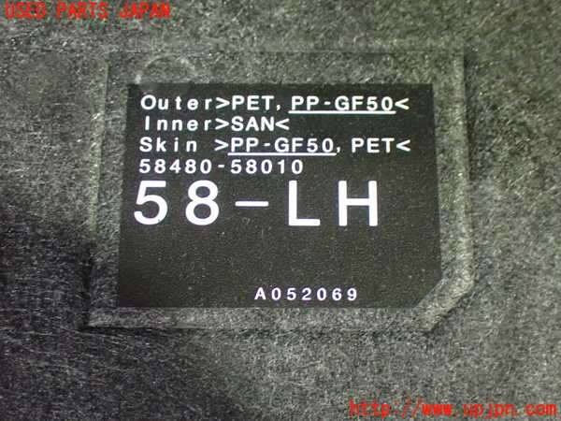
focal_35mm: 50
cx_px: 280
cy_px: 210
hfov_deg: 38.2
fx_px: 810
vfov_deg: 29.1
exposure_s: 1/20
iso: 1600
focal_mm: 9.01
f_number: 3.2
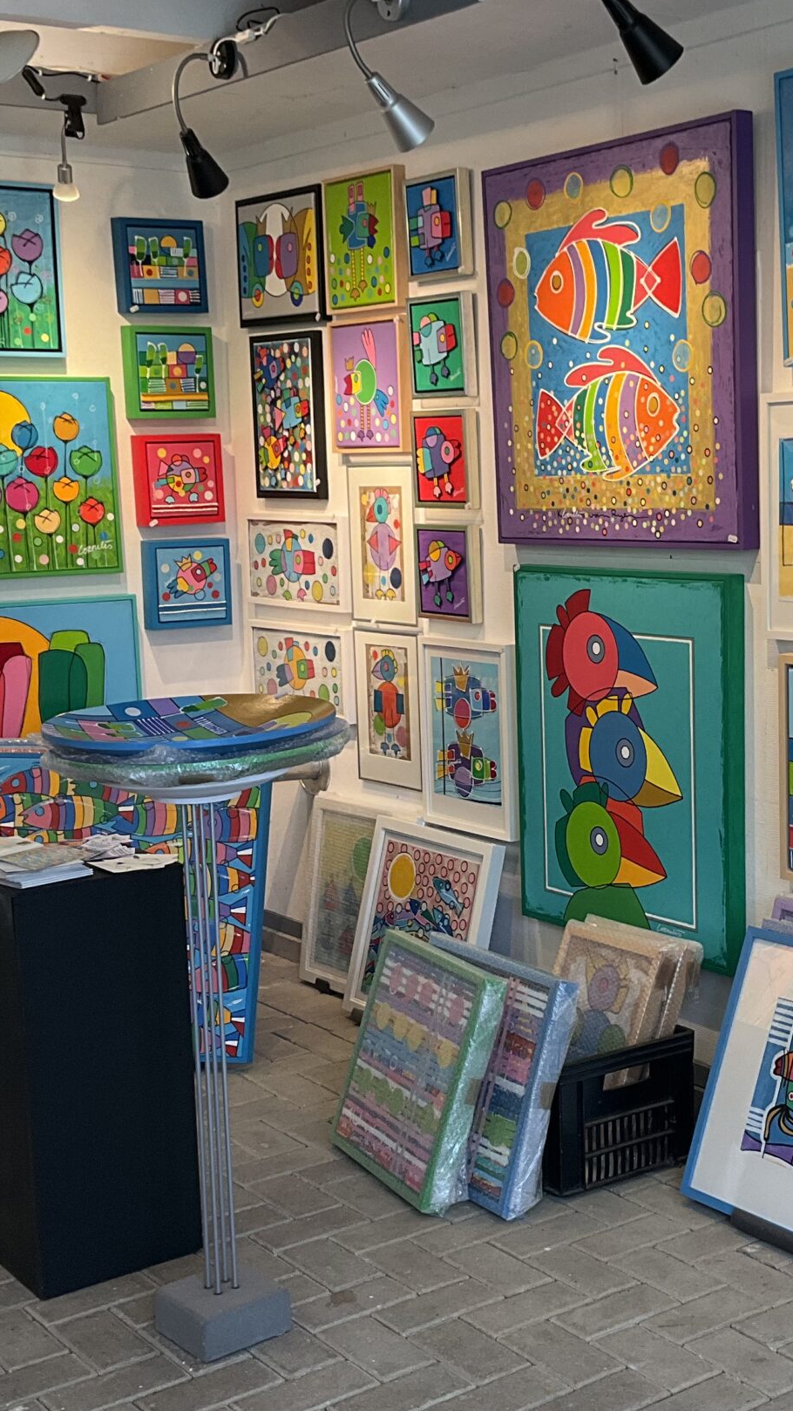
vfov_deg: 41.3
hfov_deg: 23.7
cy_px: 736
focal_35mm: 50
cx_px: 598
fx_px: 1869
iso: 40
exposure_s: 1/50
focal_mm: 3
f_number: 1.8
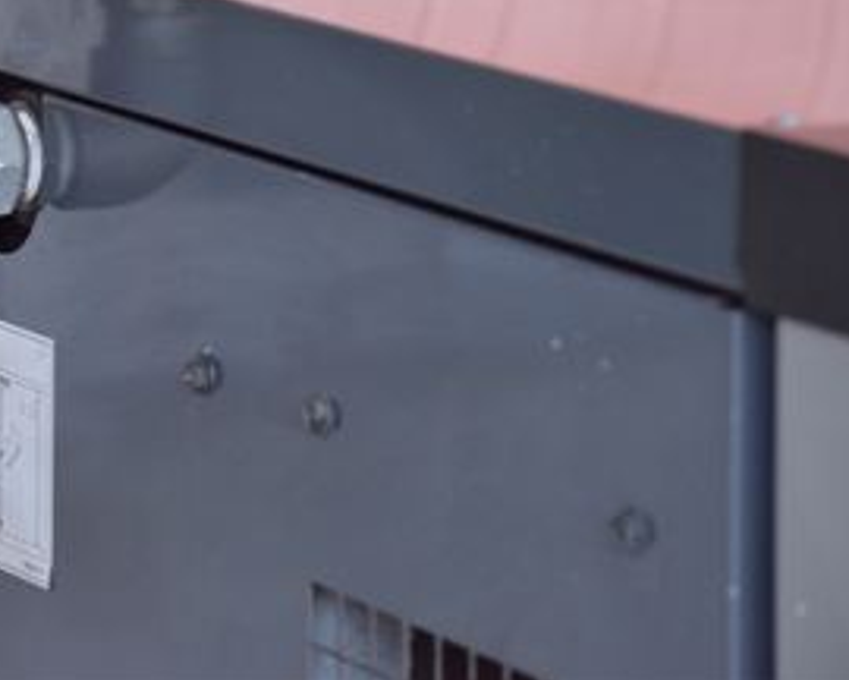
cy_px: 161
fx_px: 6031
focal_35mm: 240
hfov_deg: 8.0
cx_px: 107
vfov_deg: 6.4
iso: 1250
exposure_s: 1/500
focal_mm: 92
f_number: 6.3
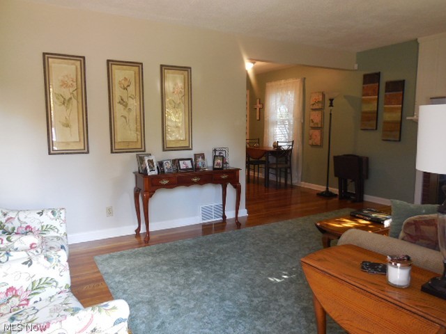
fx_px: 322
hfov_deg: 69.4
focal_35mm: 25
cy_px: 167
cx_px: 223
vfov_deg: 54.9
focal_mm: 4.5
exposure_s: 1/30
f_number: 3.1
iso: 220
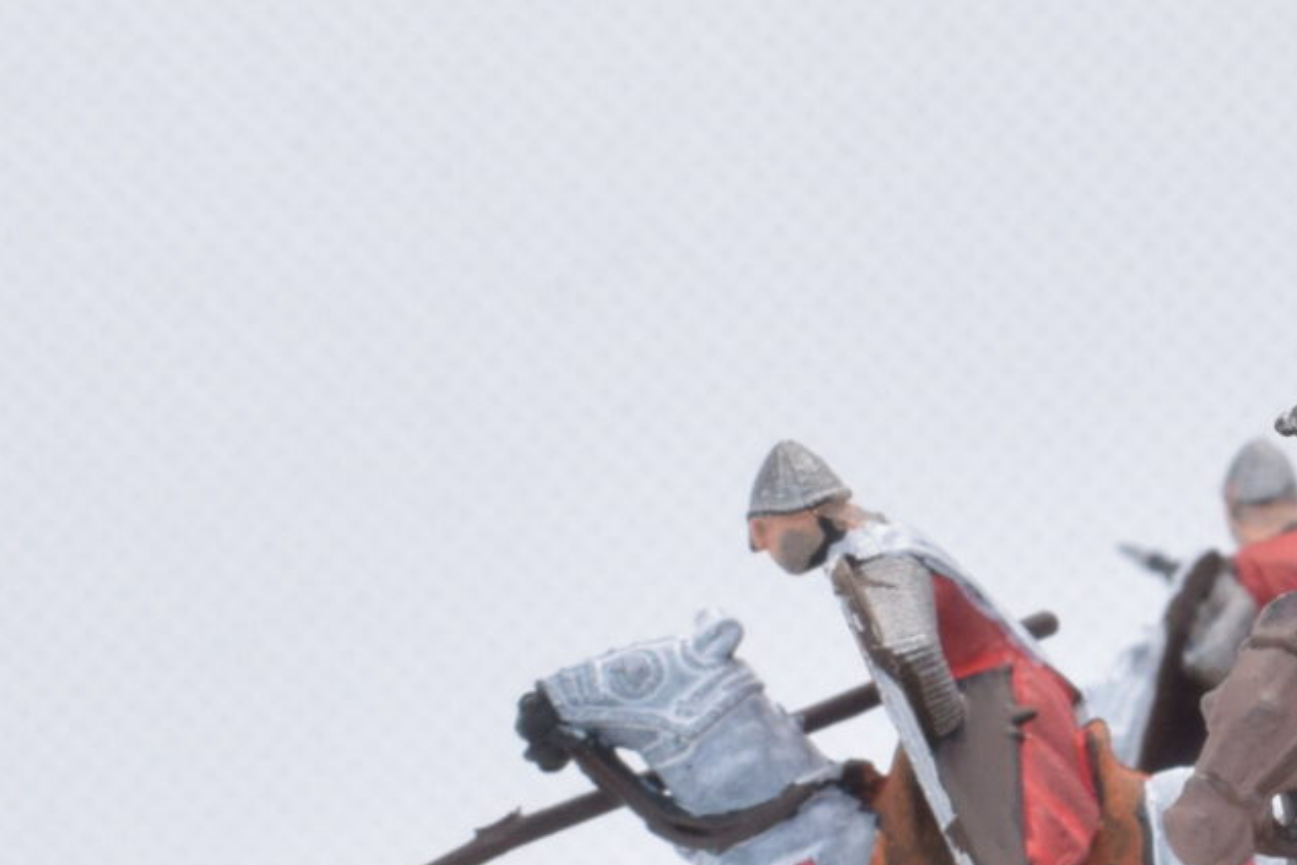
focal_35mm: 169
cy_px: 744
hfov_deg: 11.9
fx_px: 6088
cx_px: 1554
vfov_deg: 8.1
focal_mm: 28
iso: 800
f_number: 13
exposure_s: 1/60
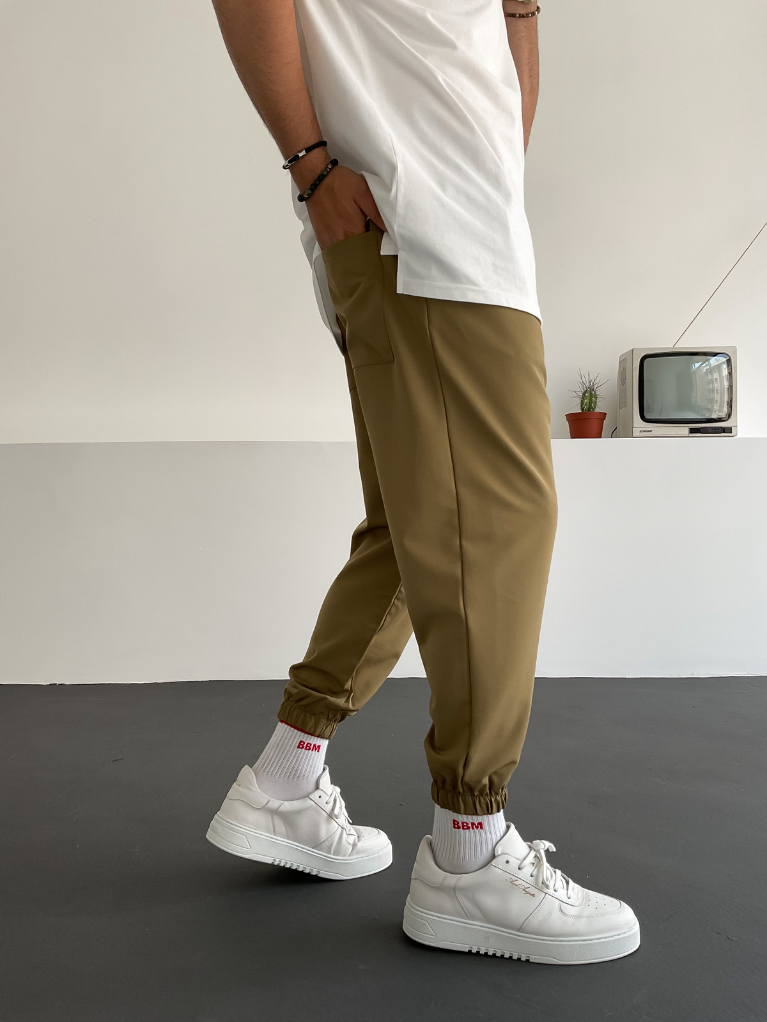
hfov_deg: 48.2
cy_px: 511
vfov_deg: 61.7
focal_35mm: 29
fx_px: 857
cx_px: 384
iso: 32
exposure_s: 1/120
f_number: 1.8
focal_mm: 3
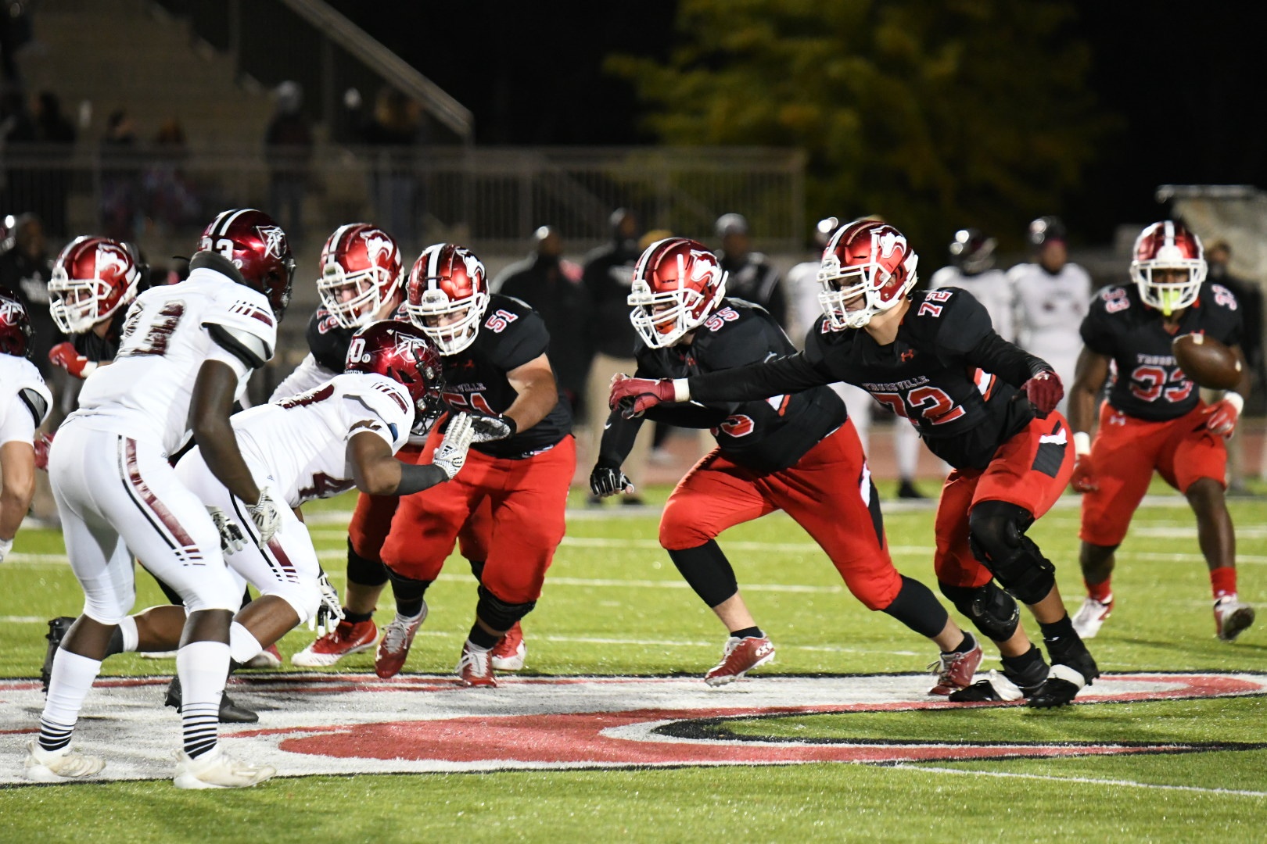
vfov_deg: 4.6
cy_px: 422
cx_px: 634
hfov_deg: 6.9
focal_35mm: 300
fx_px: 10558
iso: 5600
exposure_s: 1/800
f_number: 2.8
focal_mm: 200
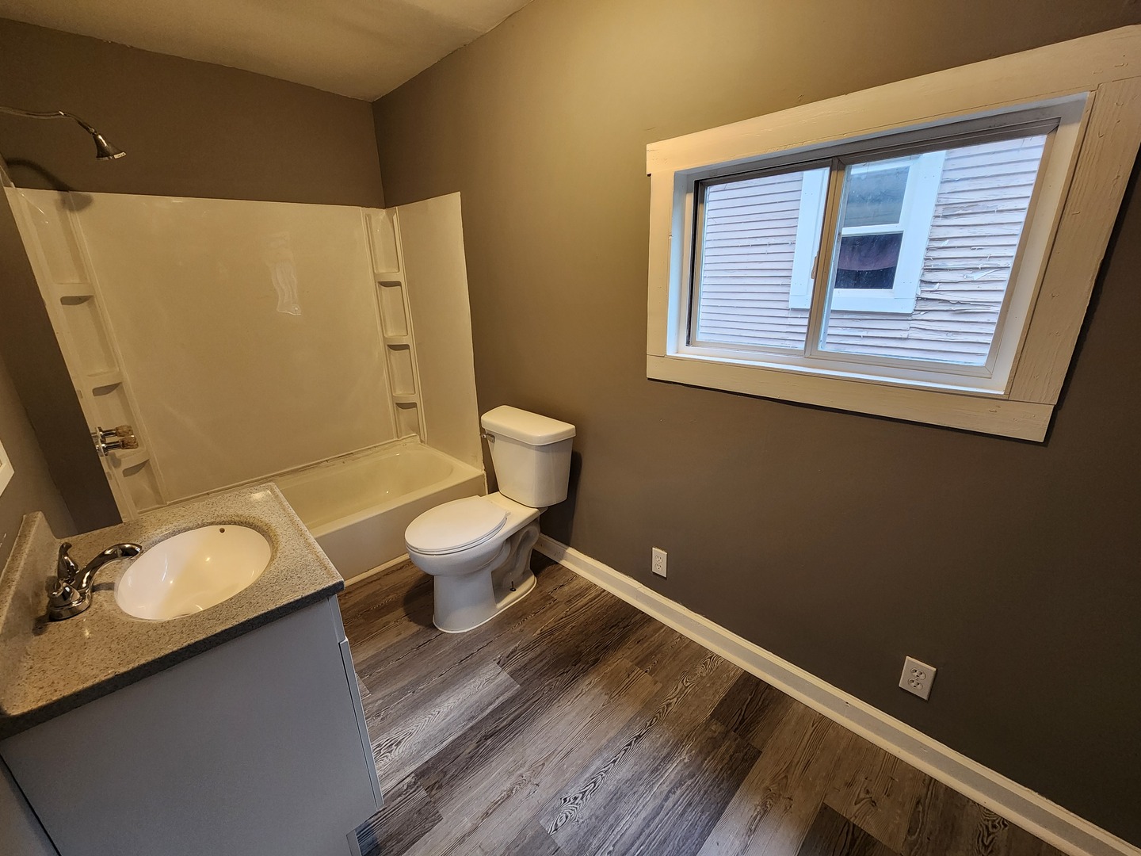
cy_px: 428
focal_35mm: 13
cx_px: 570
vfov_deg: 89.9
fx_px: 429
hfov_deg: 106.2
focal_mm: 2.2
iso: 250
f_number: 2.2
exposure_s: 1/60
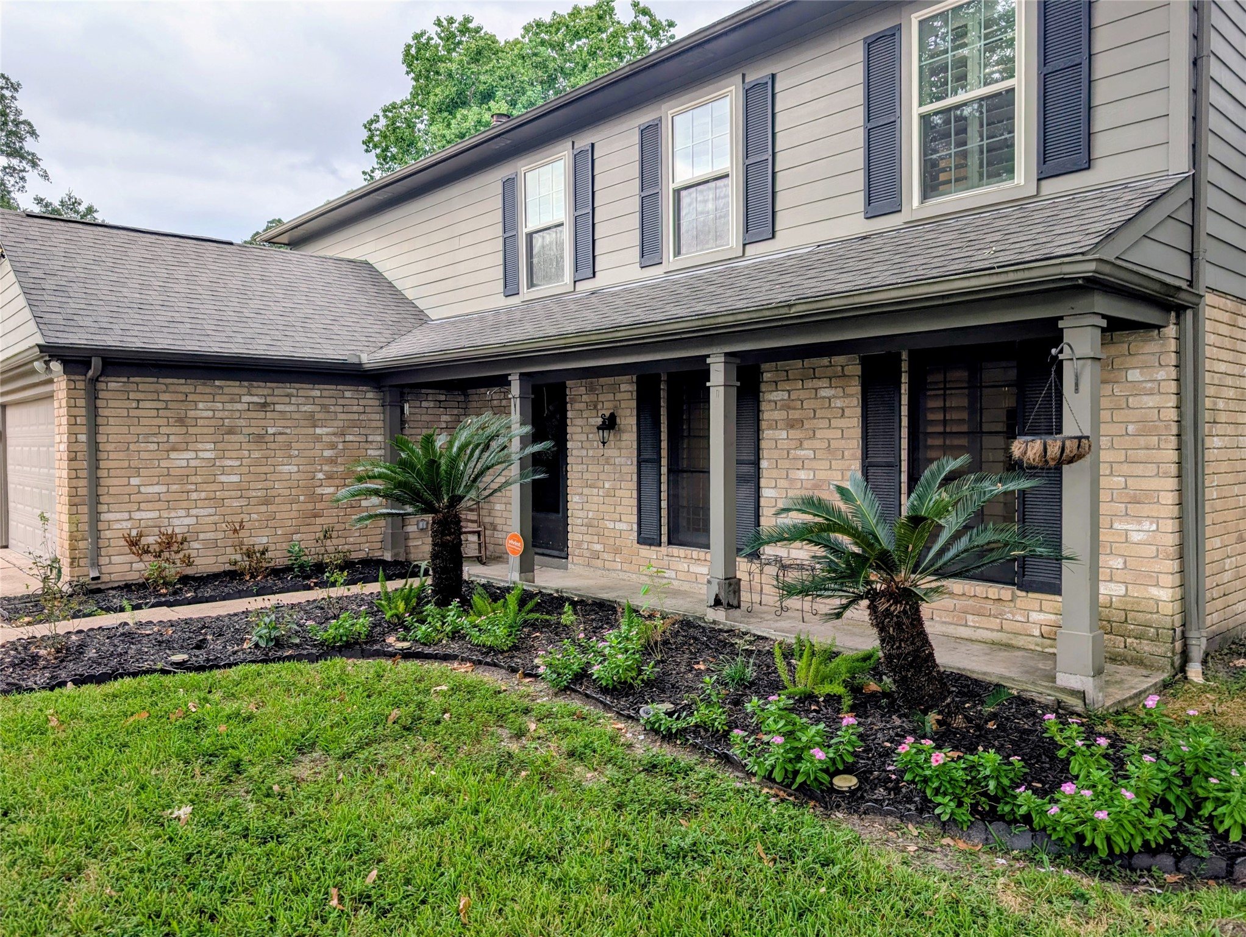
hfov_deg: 71.5
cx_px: 623
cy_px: 468
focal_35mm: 24
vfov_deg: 56.9
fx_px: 865
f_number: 1.68
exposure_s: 1/123
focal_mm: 6.9
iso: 19
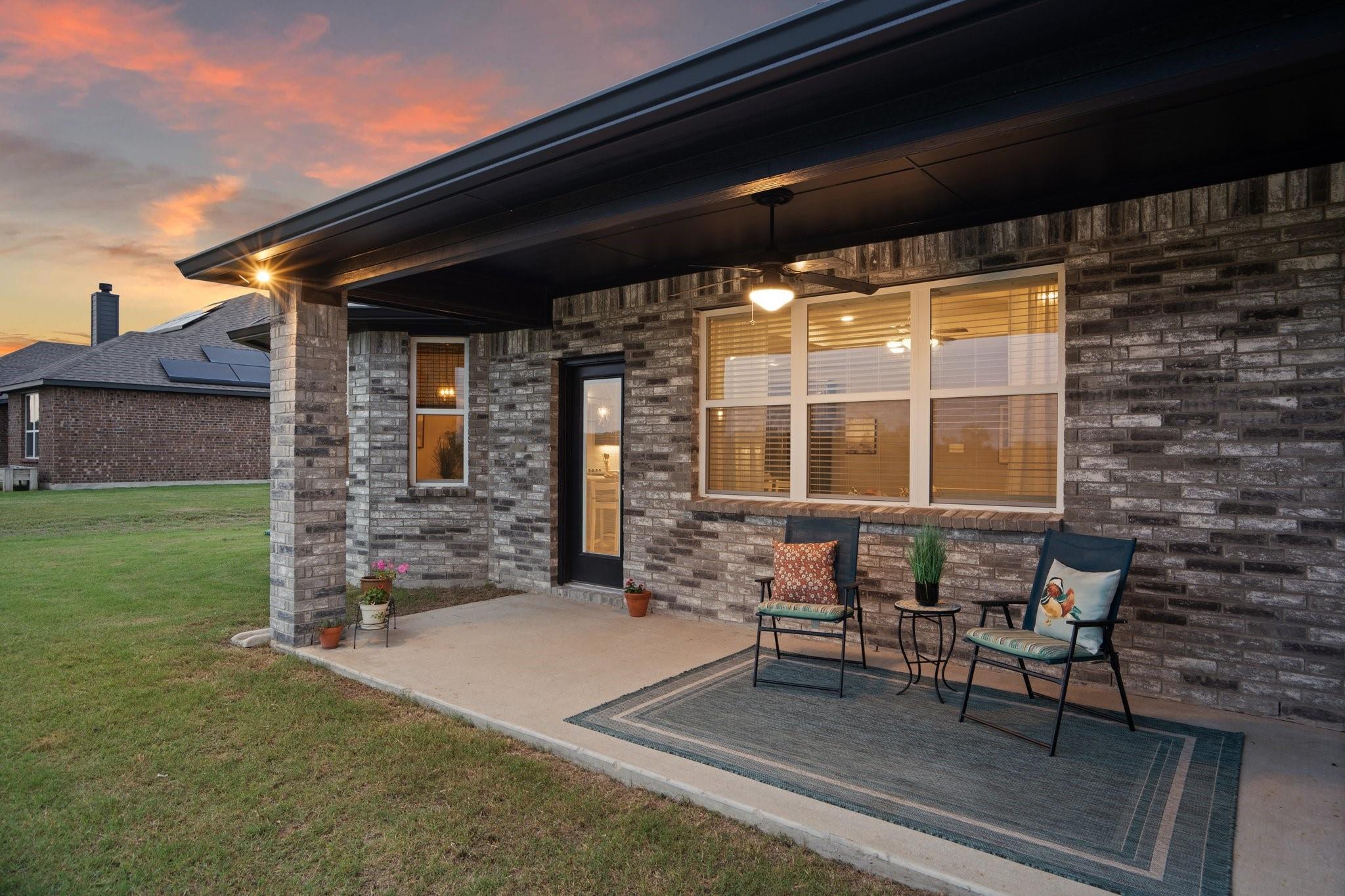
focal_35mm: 20
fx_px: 747
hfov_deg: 84.0
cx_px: 672
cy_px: 448
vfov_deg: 61.9
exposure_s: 1.6
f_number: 7.1
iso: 320
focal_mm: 20
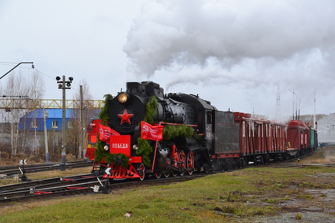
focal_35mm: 112
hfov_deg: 18.2
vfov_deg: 12.2
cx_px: 168
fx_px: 1047
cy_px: 112
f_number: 13
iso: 800
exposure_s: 1/800
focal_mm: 75
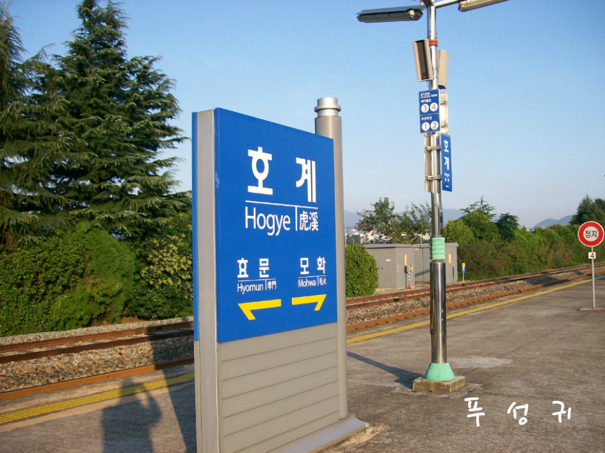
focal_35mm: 36
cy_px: 226
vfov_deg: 39.6
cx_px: 302
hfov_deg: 51.4
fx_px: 629
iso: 80
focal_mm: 6
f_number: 2.7
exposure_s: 1/792
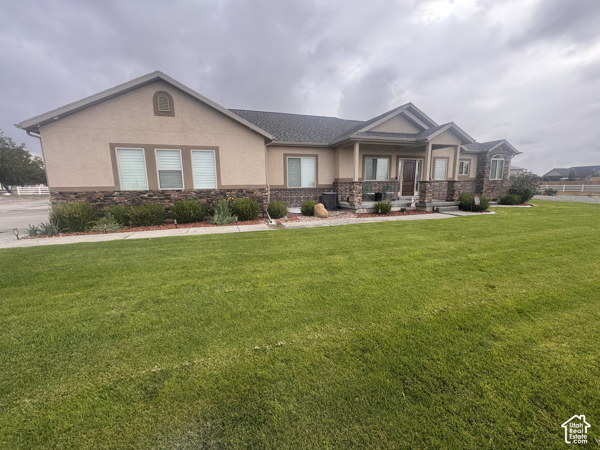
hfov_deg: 102.1
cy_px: 225
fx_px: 243
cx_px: 300
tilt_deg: -9.5
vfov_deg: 85.7
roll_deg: +1.2
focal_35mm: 14
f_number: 2.2
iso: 40
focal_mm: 2.22
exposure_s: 1/341
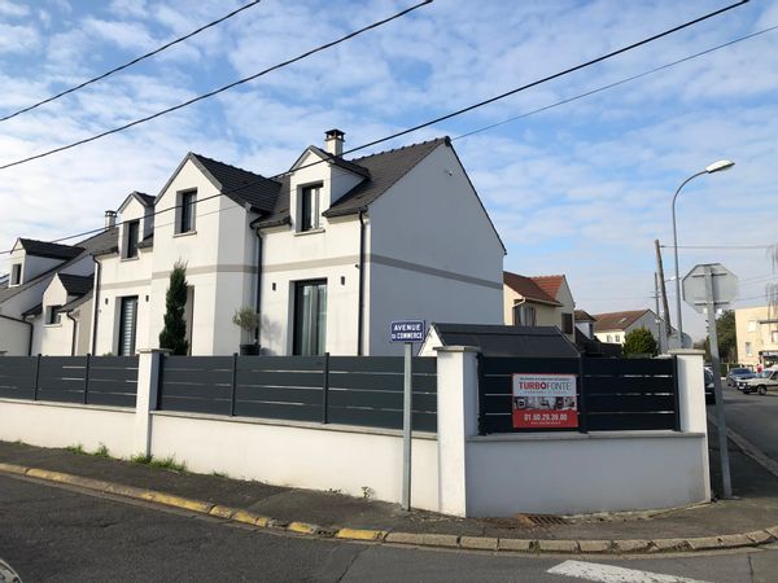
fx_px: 629
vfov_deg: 49.7
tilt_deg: +5.1
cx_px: 389
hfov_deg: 63.4
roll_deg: -0.9
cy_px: 292
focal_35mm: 28
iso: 20
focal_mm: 3.99
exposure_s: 1/1845
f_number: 1.8
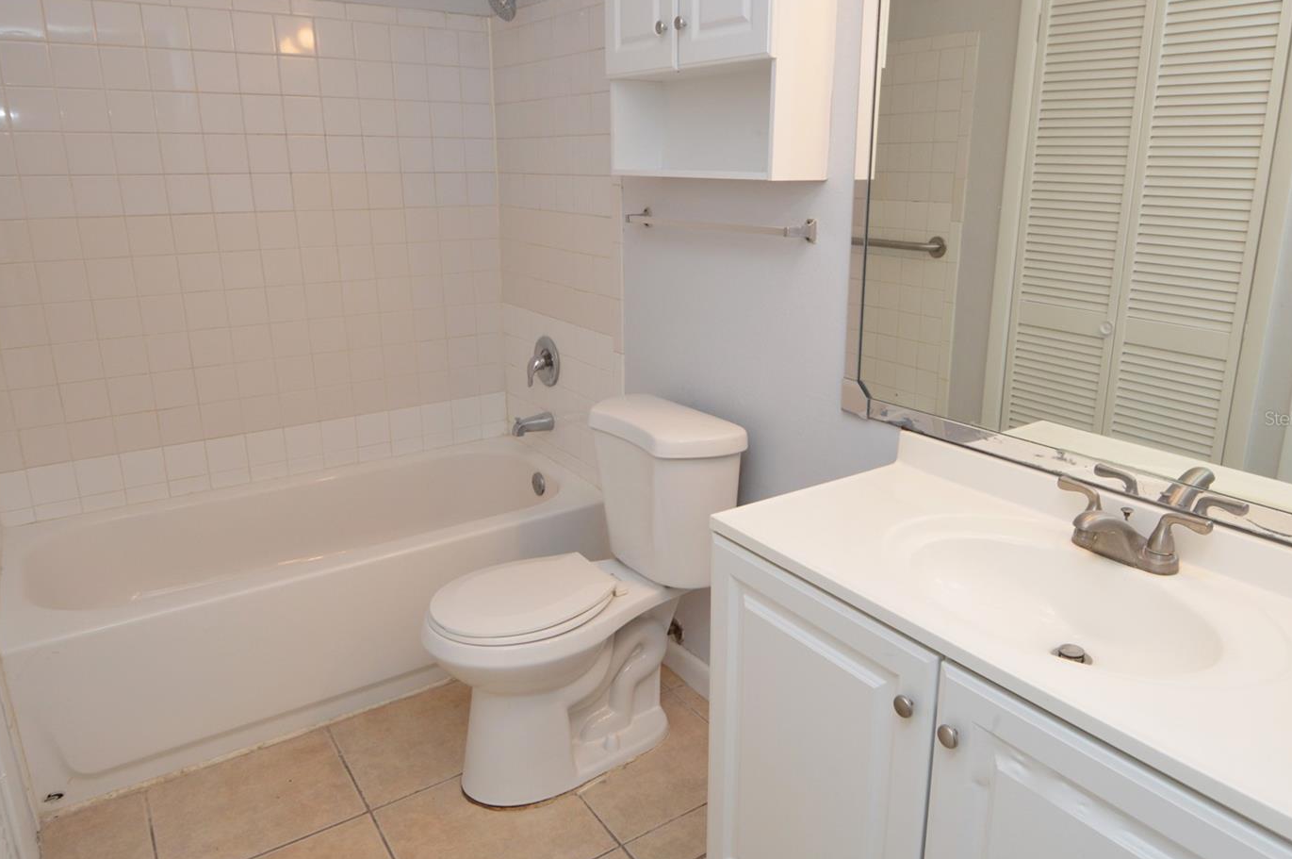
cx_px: 595
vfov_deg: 59.4
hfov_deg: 81.1
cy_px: 418
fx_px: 753
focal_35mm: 21
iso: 400
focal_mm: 12
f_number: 4.5
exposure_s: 1/80
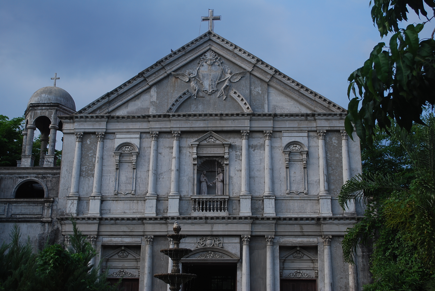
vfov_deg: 28.2
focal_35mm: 48
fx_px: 581
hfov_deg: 41.1
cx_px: 218
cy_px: 146
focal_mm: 32
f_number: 6.3
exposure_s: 1/160
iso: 100
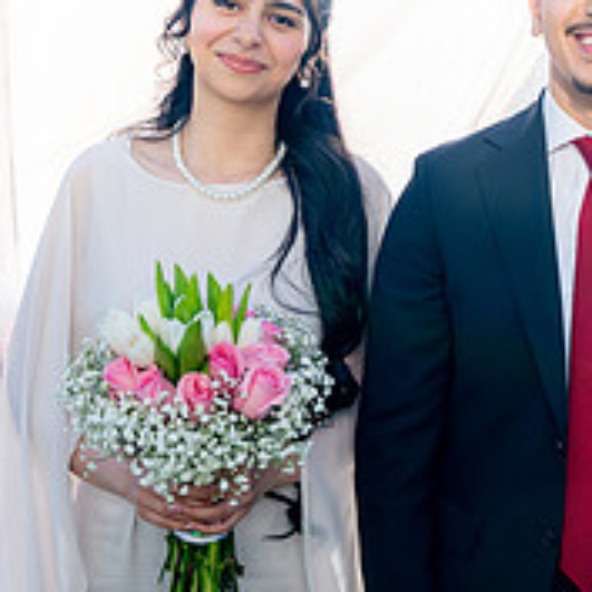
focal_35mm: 78
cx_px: 615
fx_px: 1509
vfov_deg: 22.1
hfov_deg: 21.3
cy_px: 386
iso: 200
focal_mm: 28
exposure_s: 1/500
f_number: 3.5
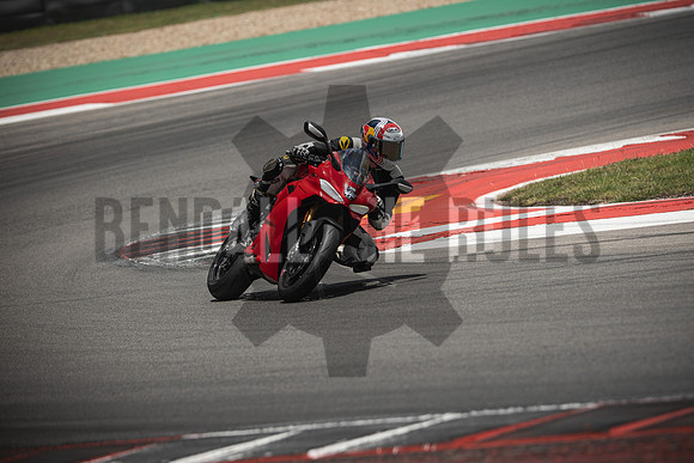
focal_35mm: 300
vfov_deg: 4.6
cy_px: 232
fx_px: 5784
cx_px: 347
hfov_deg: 6.9
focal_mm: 200
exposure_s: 1/2000
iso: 125
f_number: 3.2
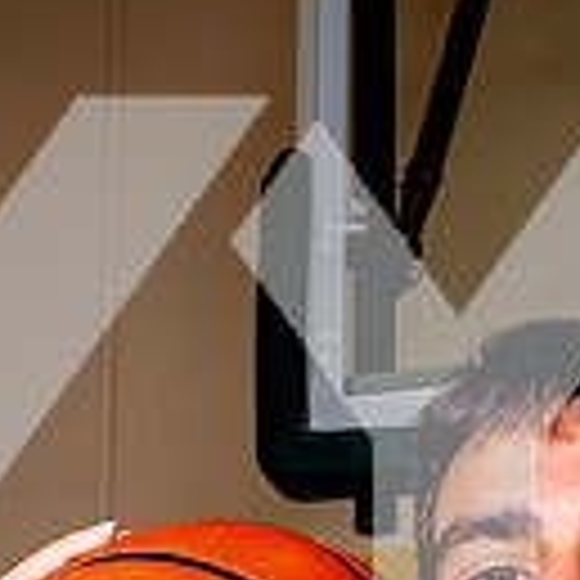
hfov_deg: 11.2
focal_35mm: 155
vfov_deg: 10.7
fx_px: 2938
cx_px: 558
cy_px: 953
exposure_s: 1/125
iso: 100
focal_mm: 35
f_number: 8
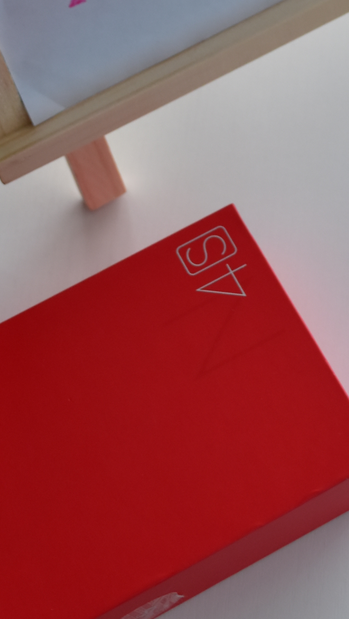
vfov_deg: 20.0
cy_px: -60
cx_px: 127
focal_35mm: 102
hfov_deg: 11.9
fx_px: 1678
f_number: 6.3
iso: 500
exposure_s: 1/15
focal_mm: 24
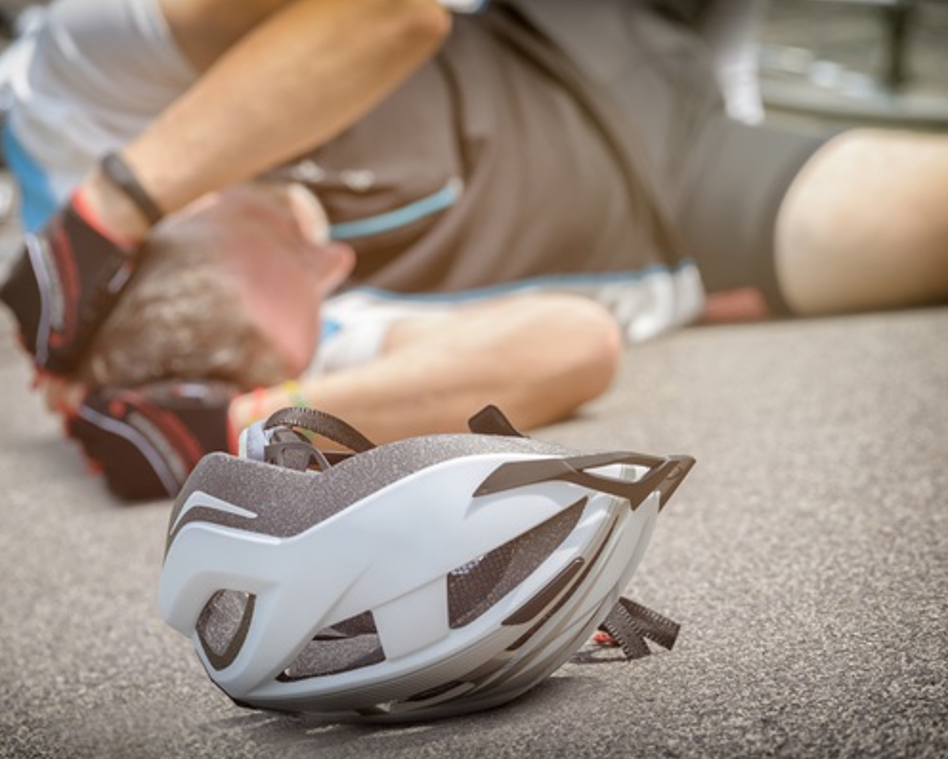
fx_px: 6370
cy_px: 380
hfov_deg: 8.5
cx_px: 442
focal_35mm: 227
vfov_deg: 6.8
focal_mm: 200
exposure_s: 1/200
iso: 160
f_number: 6.3
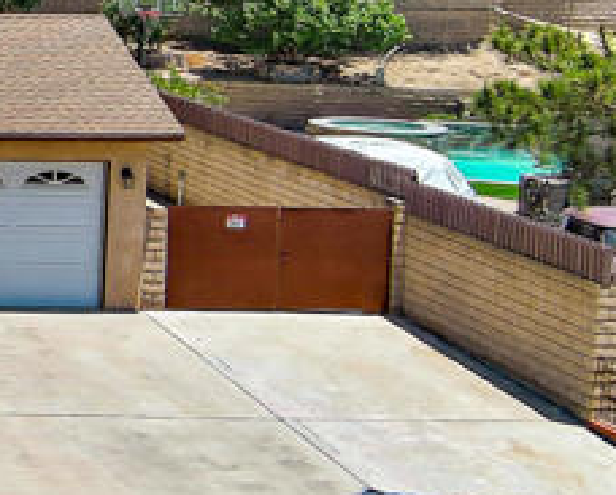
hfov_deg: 13.6
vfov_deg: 12.5
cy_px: 26
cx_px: -589
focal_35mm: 122
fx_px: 2227
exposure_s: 1/150
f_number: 2.8
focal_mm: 10.57
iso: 100
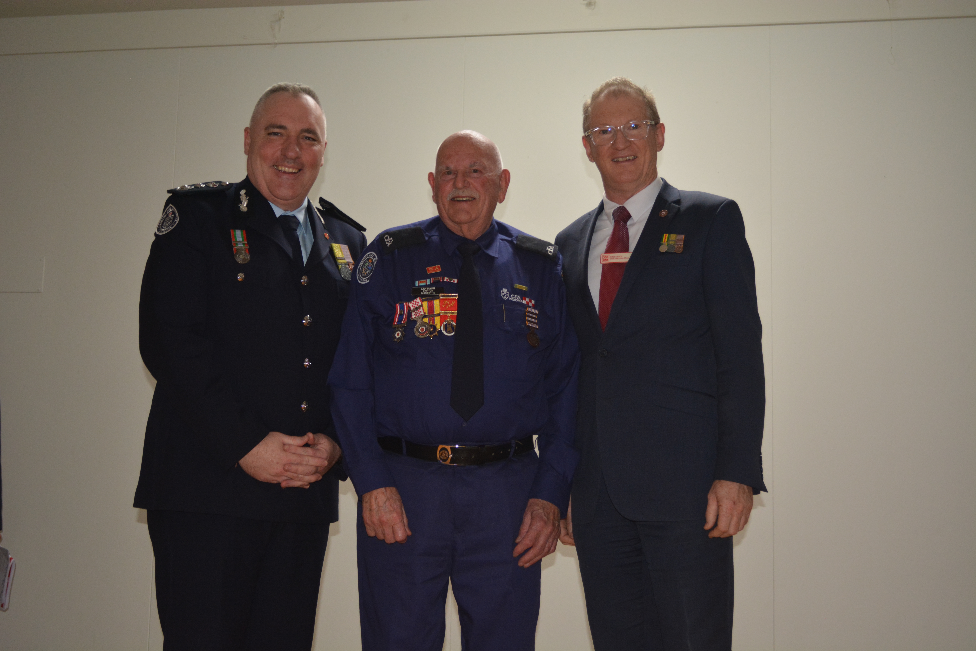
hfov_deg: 36.9
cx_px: 488
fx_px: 1464
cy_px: 326
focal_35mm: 54
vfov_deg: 25.1
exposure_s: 1/60
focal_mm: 36
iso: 1000
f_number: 5
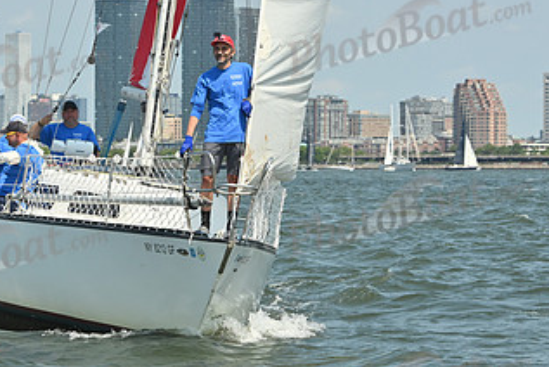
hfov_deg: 10.7
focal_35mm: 192
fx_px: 2931
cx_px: 199
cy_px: 146
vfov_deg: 7.2
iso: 320
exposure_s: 1/1250
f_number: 7.1
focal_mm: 105
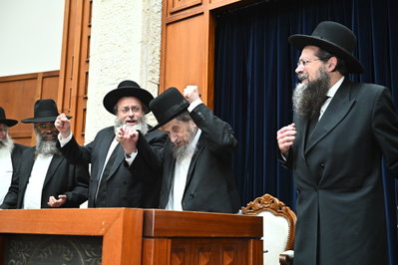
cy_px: 132
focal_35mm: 45
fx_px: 497
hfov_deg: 43.6
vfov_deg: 29.9
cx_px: 199
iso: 2500
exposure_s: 1/100
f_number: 4
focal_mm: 45
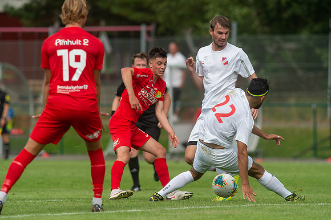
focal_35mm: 438
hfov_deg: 4.7
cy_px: 110
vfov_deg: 3.1
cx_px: 166
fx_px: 4029
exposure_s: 1/1250
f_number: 4
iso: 320
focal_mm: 420
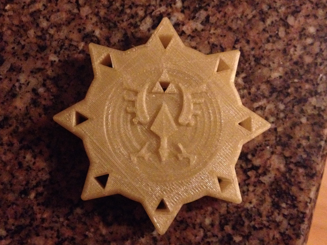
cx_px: 164
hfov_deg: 52.6
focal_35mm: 35
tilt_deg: -79.5
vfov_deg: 40.7
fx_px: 331
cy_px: 122
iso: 800
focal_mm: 4.28
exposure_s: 1/15
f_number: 2.4
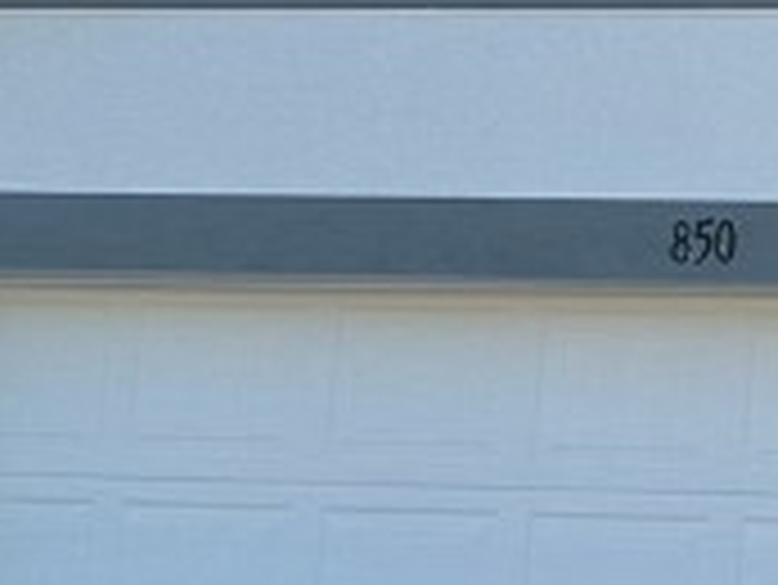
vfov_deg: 10.5
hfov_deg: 12.7
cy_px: 198
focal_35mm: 142
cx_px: 1363
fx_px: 3194
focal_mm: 6.86
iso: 80
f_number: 1.78
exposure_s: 1/2353
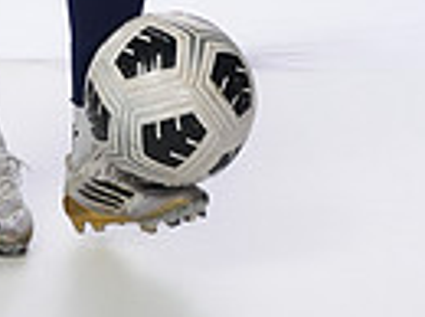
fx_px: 1924
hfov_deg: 12.4
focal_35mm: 157
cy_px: -399
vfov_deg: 8.7
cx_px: -7
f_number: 8
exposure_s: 1/250
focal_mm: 47
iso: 800
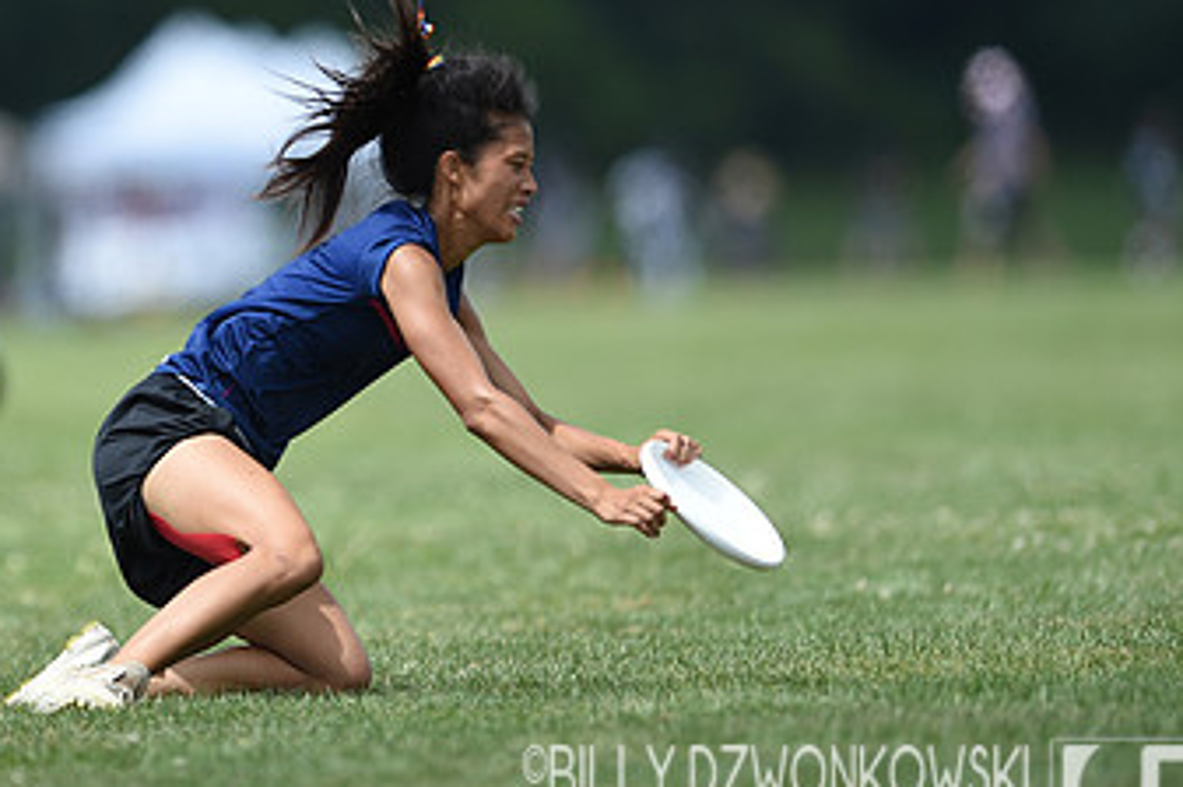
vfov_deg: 2.0
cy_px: 241
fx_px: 22586
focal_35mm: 688
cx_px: 298
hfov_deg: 3.0
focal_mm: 400
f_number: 2.8
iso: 100
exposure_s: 1/1600
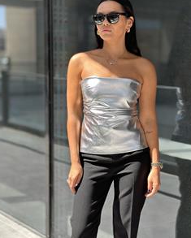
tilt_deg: -7.9
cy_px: 110
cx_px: 106
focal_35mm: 66
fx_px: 466
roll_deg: +0.2
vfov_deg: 28.7
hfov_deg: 23.2
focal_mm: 6.86
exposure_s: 1/1050
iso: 80
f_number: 1.78
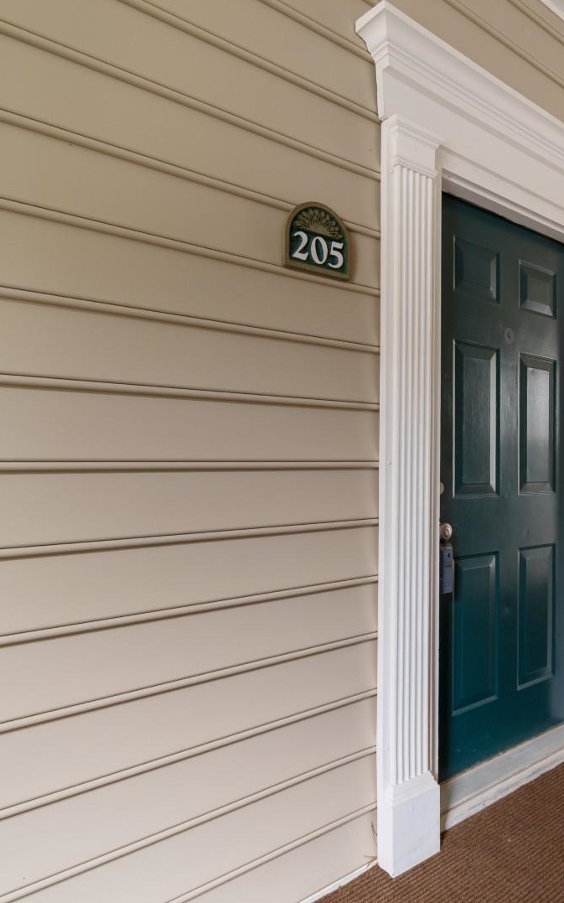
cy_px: 451
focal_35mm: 23
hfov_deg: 50.5
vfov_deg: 77.2
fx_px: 566
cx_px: 432
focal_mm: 10
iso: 100
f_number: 4.5
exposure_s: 1/5
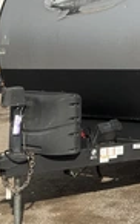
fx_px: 514
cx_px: 202
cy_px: 41
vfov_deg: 24.2
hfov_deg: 14.6
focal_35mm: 84
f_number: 1.8
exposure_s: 1/2538
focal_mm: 3
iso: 25
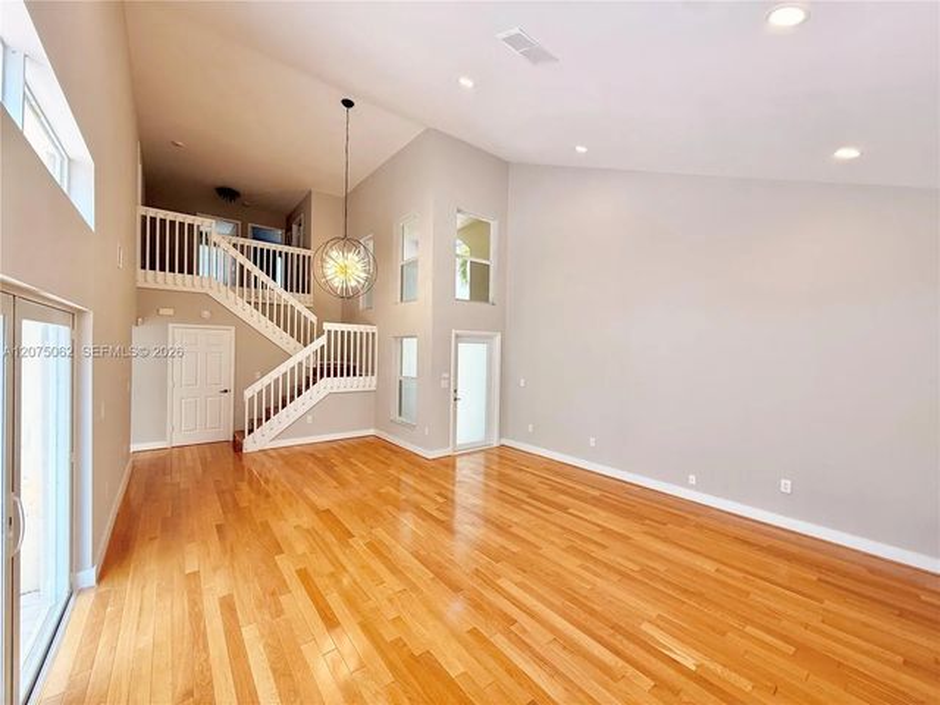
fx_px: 380
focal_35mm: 14
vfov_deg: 85.7
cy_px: 352
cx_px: 470
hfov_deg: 102.1
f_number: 2.2
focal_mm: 2.22
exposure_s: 1/120
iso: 64
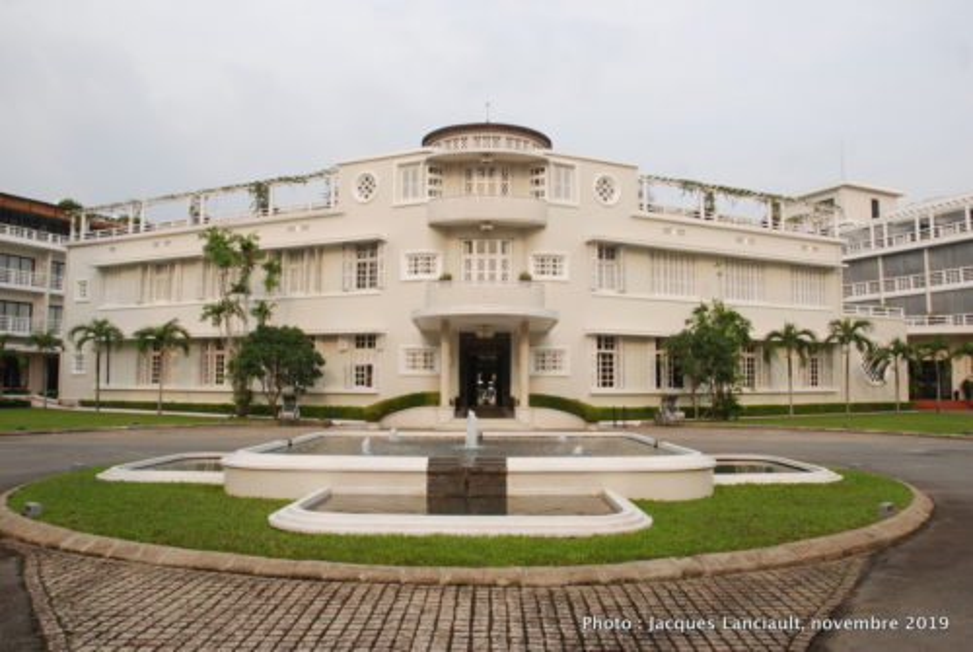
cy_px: 326
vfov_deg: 48.1
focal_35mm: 27
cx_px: 486
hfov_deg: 67.3
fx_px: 731
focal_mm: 18
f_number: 11
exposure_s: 1/50
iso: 100
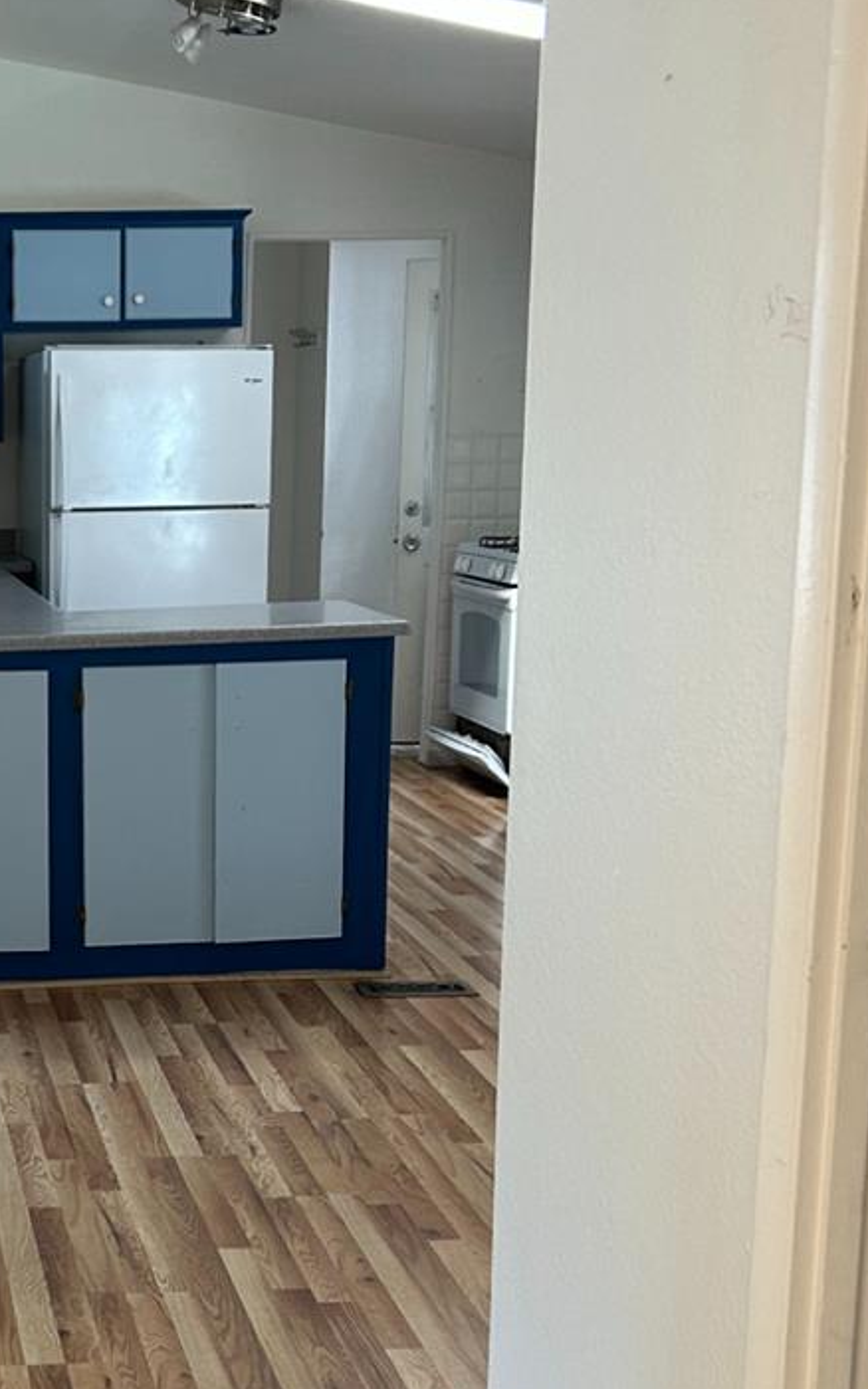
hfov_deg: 21.2
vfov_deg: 34.2
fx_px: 2234
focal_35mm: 59
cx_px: -17
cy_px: 933
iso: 100
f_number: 1.5
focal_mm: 5.7
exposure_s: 1/121
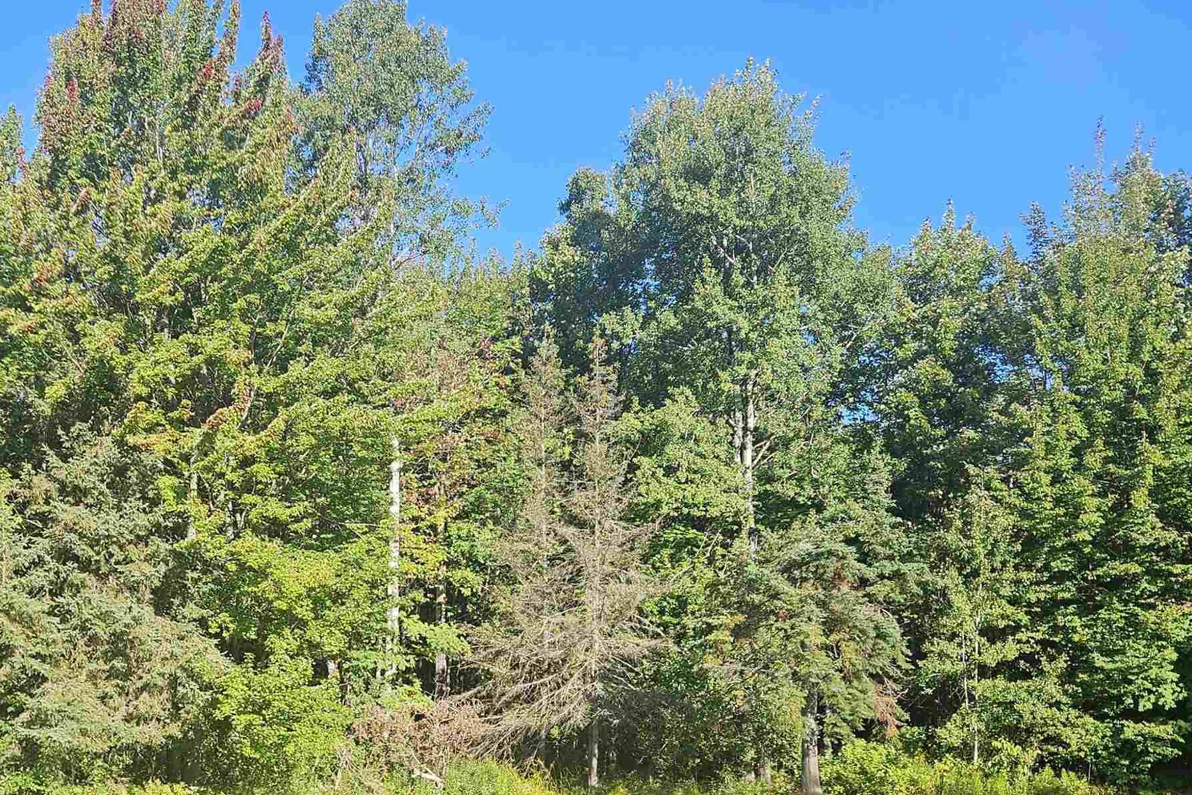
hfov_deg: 46.9
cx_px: 426
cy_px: 711
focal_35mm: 41
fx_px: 1358
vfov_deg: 31.2
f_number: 1.8
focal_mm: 5.4
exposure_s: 1/758
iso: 25
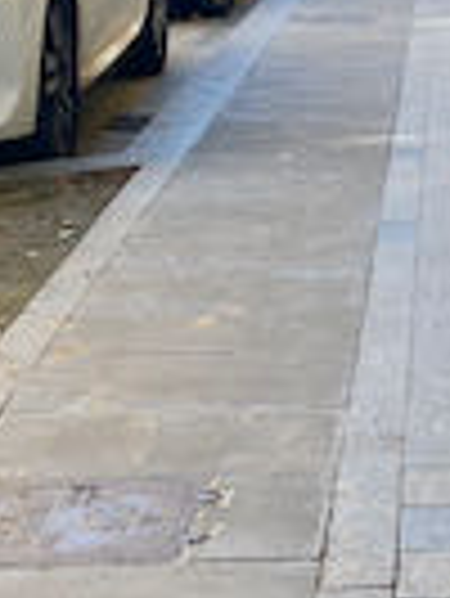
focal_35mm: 125
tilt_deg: -19.7
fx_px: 2163
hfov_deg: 11.7
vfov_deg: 15.5
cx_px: 522
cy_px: 580
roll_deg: +0.6
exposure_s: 1/391
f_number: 1.8
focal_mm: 4.25
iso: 32
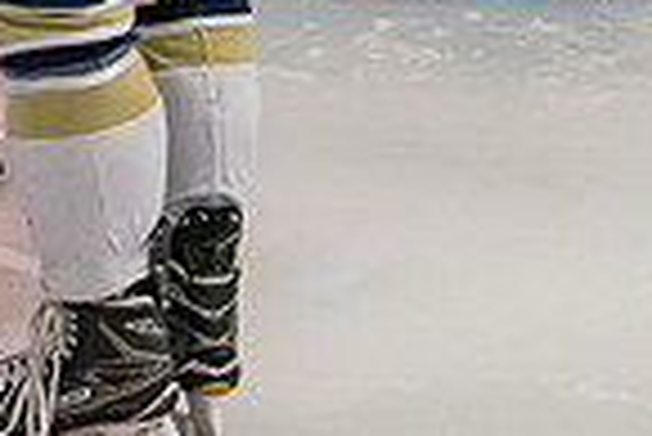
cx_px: -253
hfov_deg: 9.1
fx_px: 4006
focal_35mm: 221
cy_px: -495
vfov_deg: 6.0
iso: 3200
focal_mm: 32
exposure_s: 1/250
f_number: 4.5
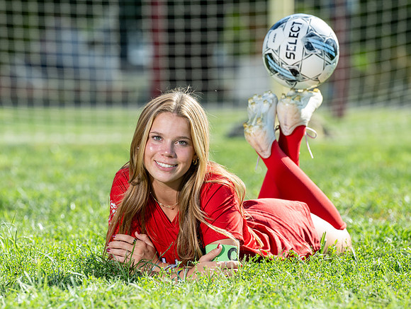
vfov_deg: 6.5
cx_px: 189
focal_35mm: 229
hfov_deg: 8.6
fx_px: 2720
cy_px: 159
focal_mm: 185
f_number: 4.5
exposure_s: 1/320
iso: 100
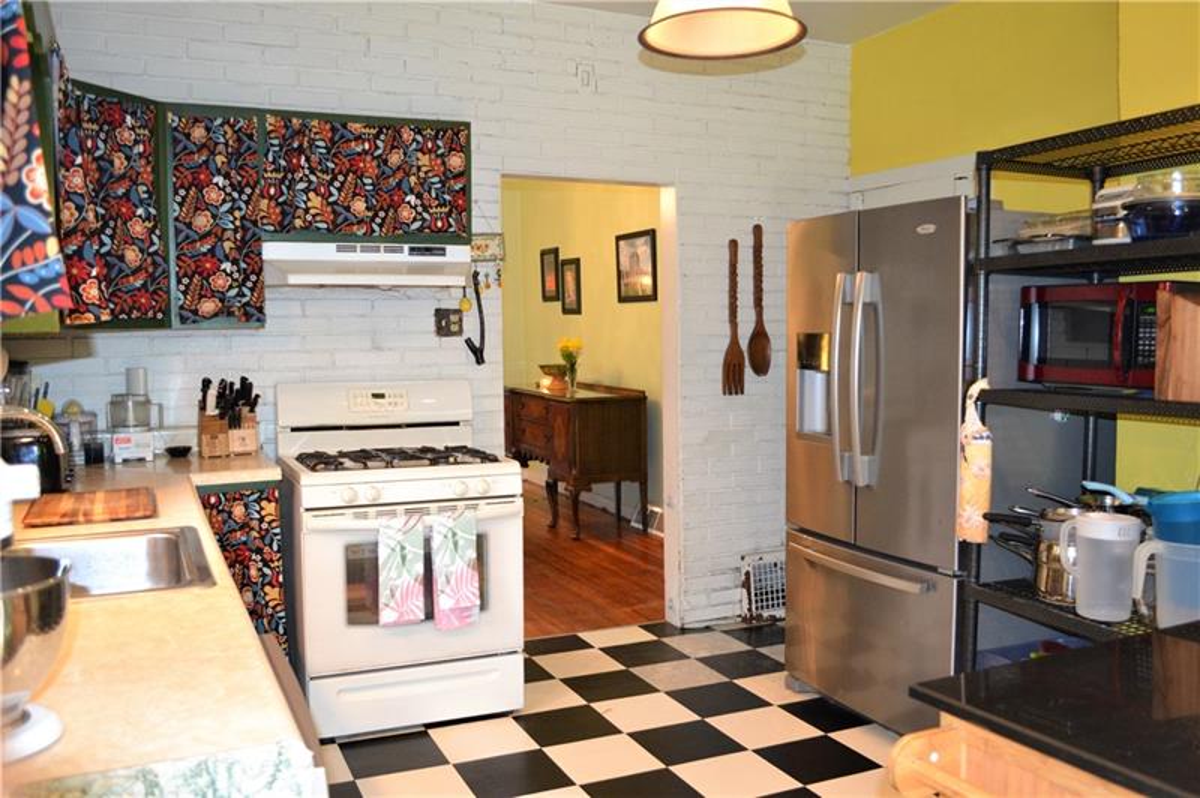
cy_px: 399
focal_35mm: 27
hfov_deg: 67.4
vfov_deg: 47.9
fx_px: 899
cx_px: 600
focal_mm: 18
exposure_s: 1/60
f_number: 3.5
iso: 1250
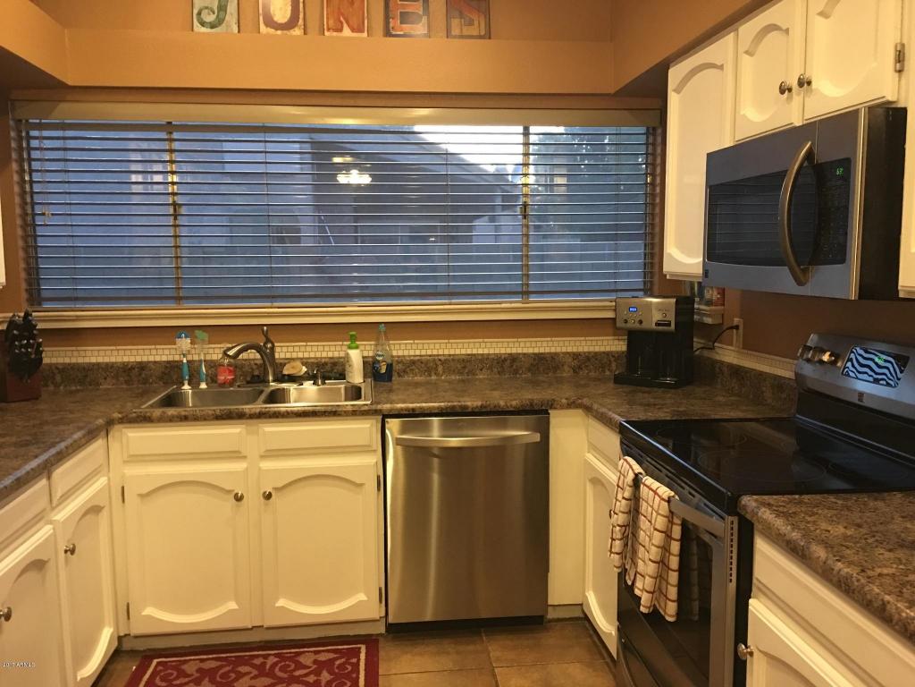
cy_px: 344
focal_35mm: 29
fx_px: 767
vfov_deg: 48.2
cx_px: 458
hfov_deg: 61.7
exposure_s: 1/4
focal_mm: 4.15
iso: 64
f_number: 2.2
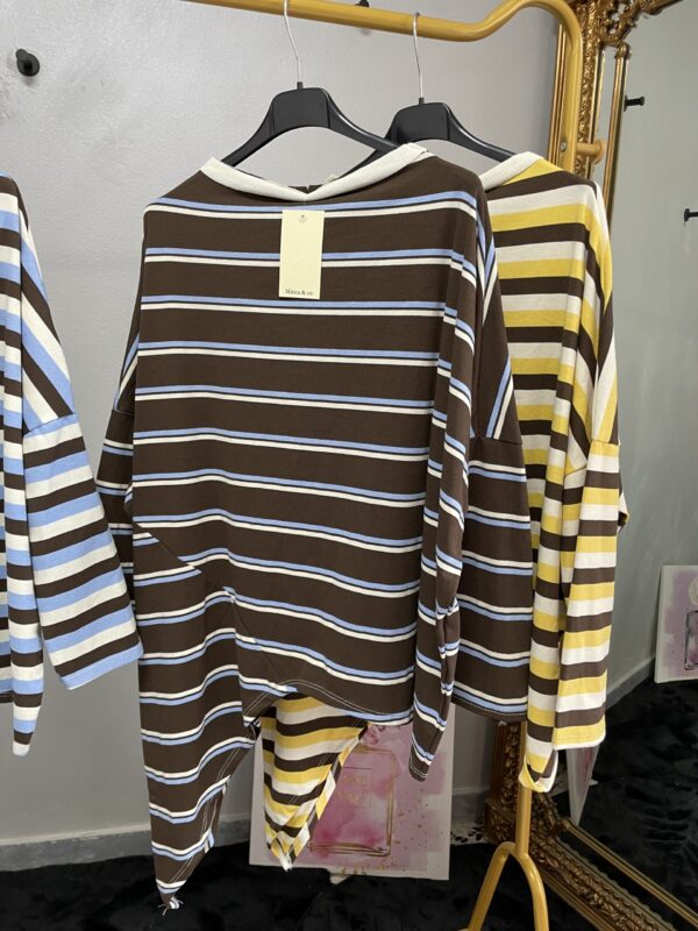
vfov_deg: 67.3
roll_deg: -1.1
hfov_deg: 53.1
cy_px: 466
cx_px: 349
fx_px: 699
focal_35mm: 26
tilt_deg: -9.9
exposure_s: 1/50
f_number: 1.6
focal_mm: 4.2
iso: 100
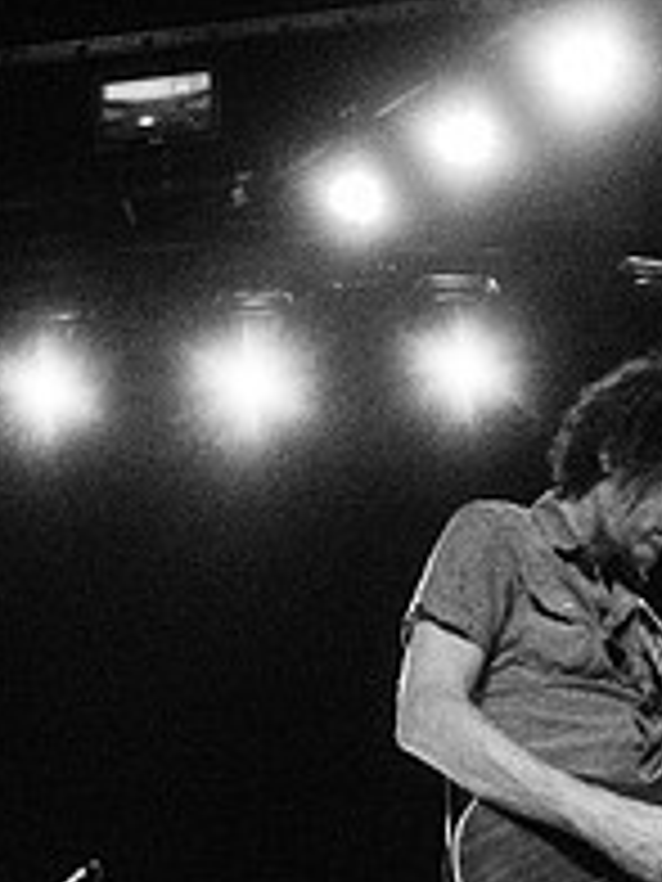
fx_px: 1453
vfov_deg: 31.6
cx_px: 86
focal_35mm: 57
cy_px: 853
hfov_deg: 25.0
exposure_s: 1/60
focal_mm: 20
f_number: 2.8
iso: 6400
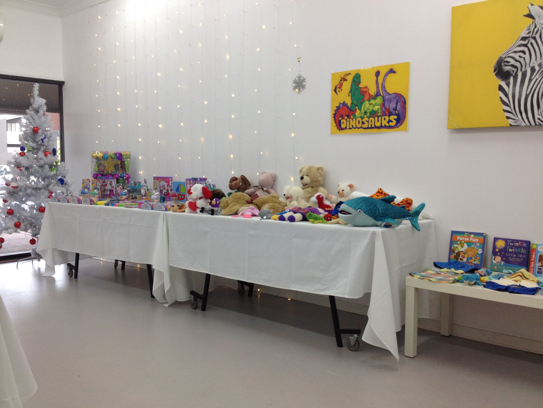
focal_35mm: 35
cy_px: 204
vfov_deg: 40.7
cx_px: 272
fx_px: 549
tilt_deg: -11.4
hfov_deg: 52.6
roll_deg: -0.5
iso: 80
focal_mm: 4.28
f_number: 2.4
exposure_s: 1/100
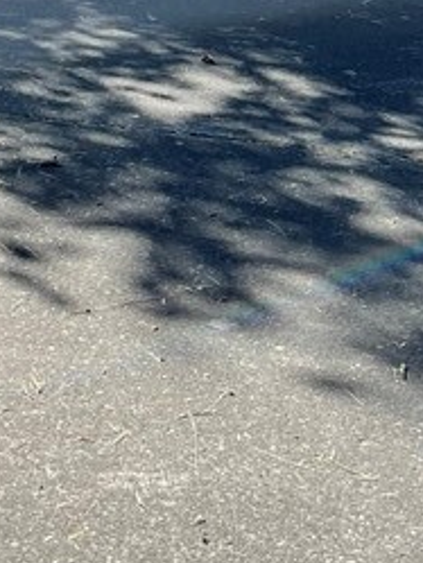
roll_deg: +0.5
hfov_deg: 13.3
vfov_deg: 17.1
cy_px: -208
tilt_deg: -6.8
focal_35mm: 107
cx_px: -138
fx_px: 1742
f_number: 1.6
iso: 32
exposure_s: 1/1387
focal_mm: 5.1
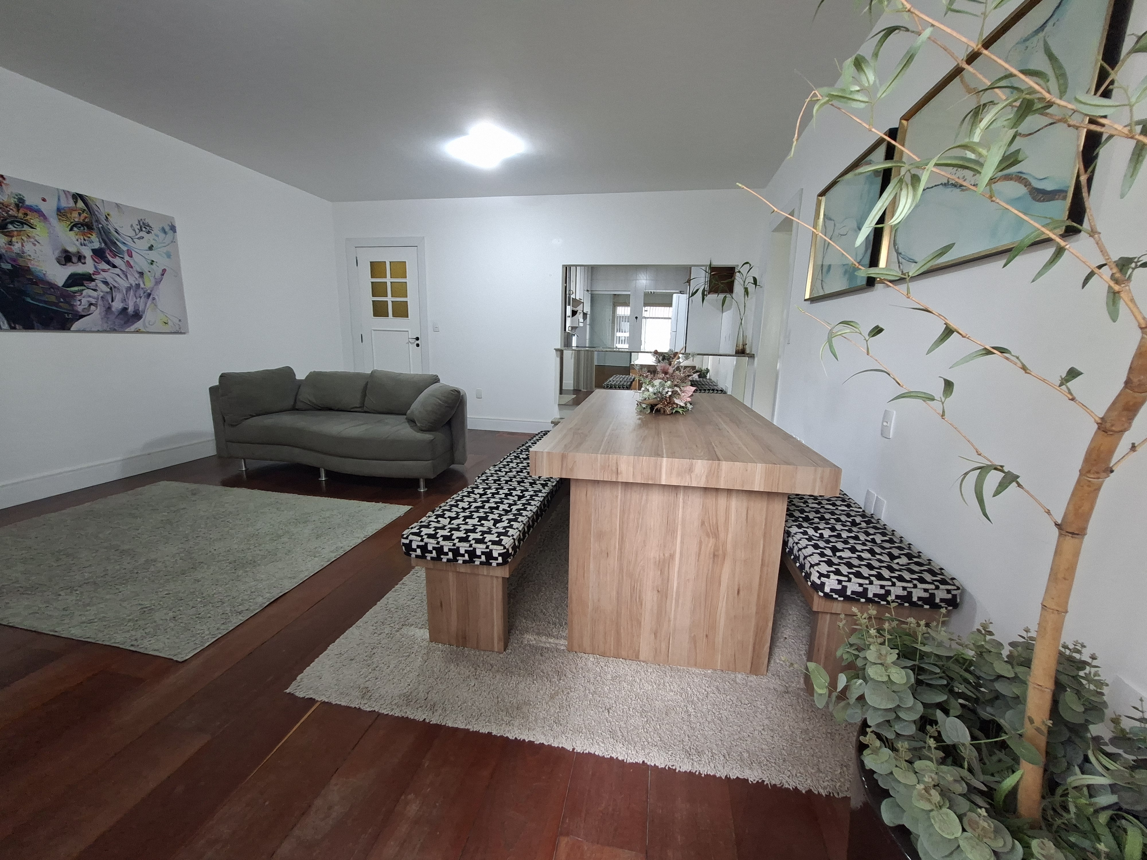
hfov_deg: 106.2
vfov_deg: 89.9
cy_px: 430
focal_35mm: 13
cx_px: 574
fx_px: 431
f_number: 2.2
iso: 320
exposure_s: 1/24
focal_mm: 1.74
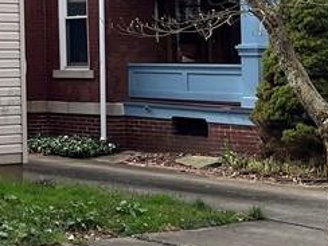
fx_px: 1033
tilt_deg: +8.3
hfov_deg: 16.9
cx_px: -106
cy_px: -79
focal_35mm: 109
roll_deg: -0.2
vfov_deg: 13.1
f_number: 1.6
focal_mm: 5.1
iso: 50
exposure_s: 1/1923
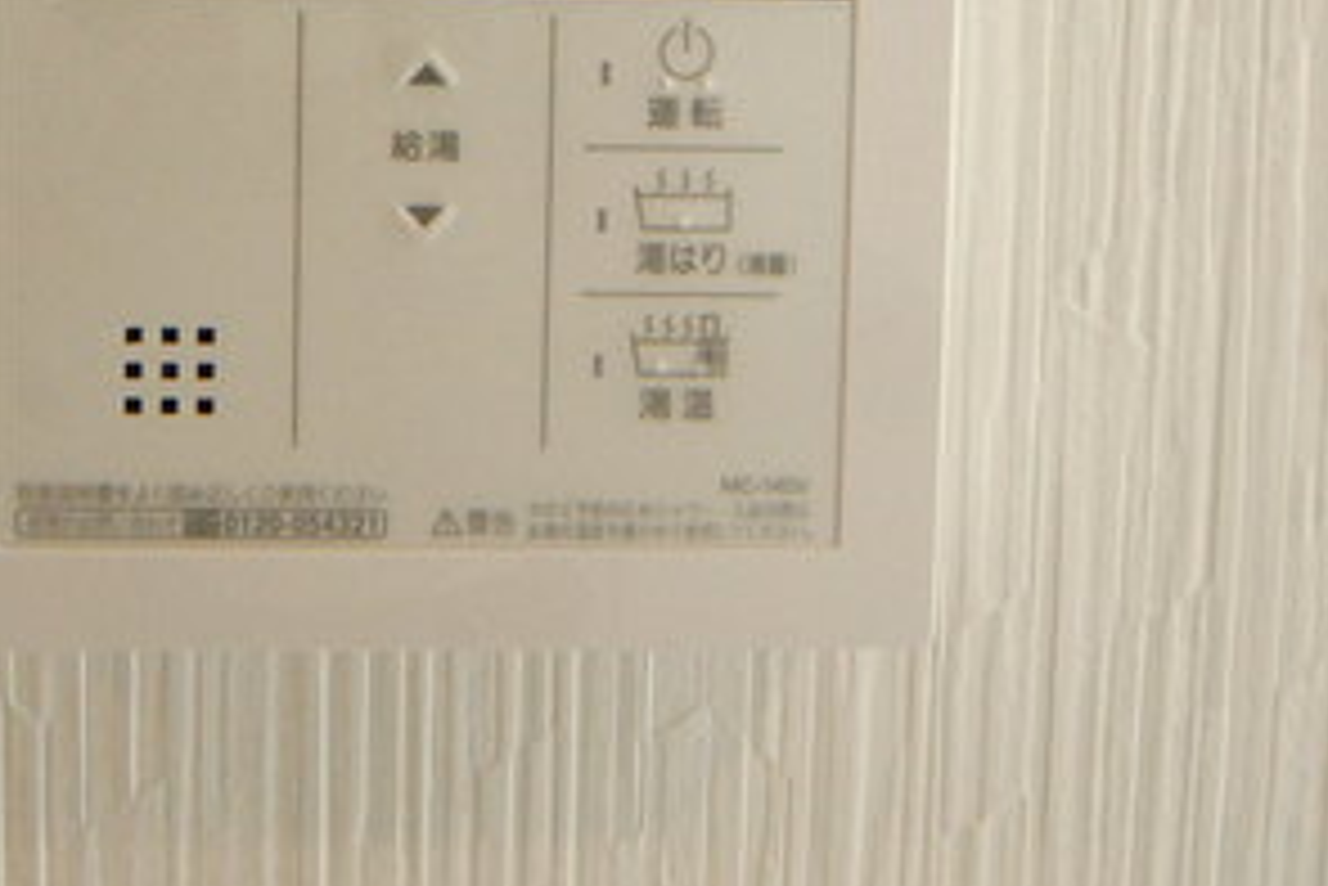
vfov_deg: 41.0
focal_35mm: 26
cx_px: 423
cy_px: -63
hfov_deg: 67.1
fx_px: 960
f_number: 6.3
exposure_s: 1/160
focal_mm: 8
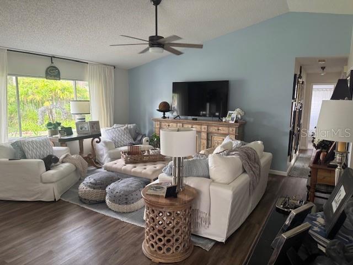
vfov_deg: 56.8
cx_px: 176
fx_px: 245
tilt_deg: -9.1
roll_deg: -1.3
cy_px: 132
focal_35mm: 24
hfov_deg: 71.6
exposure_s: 1/60
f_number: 1.78
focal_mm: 6.76
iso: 320
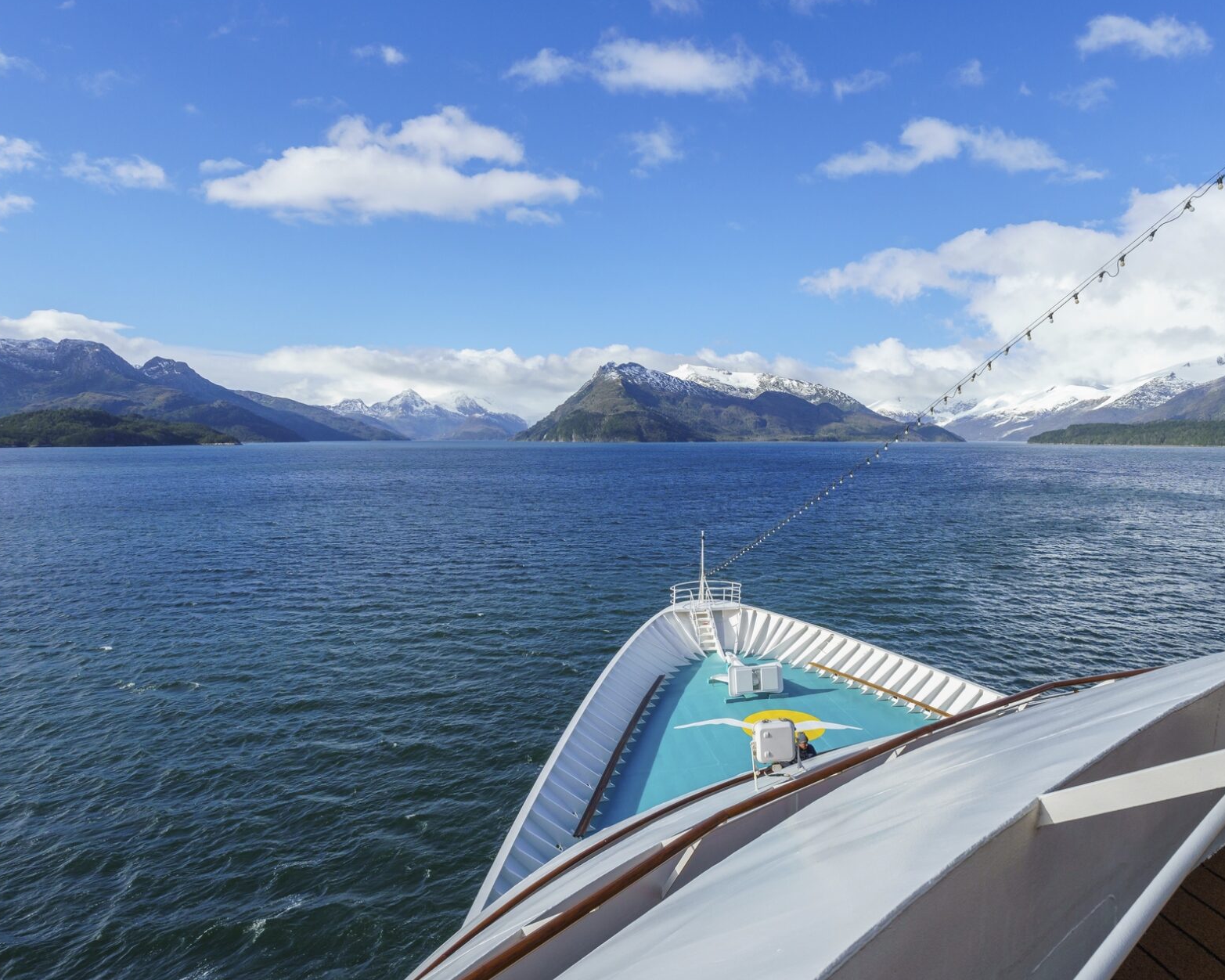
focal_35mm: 20
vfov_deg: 69.2
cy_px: 507
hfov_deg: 80.3
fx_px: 710
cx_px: 751
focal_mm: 11
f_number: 8
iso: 100
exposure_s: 1/640
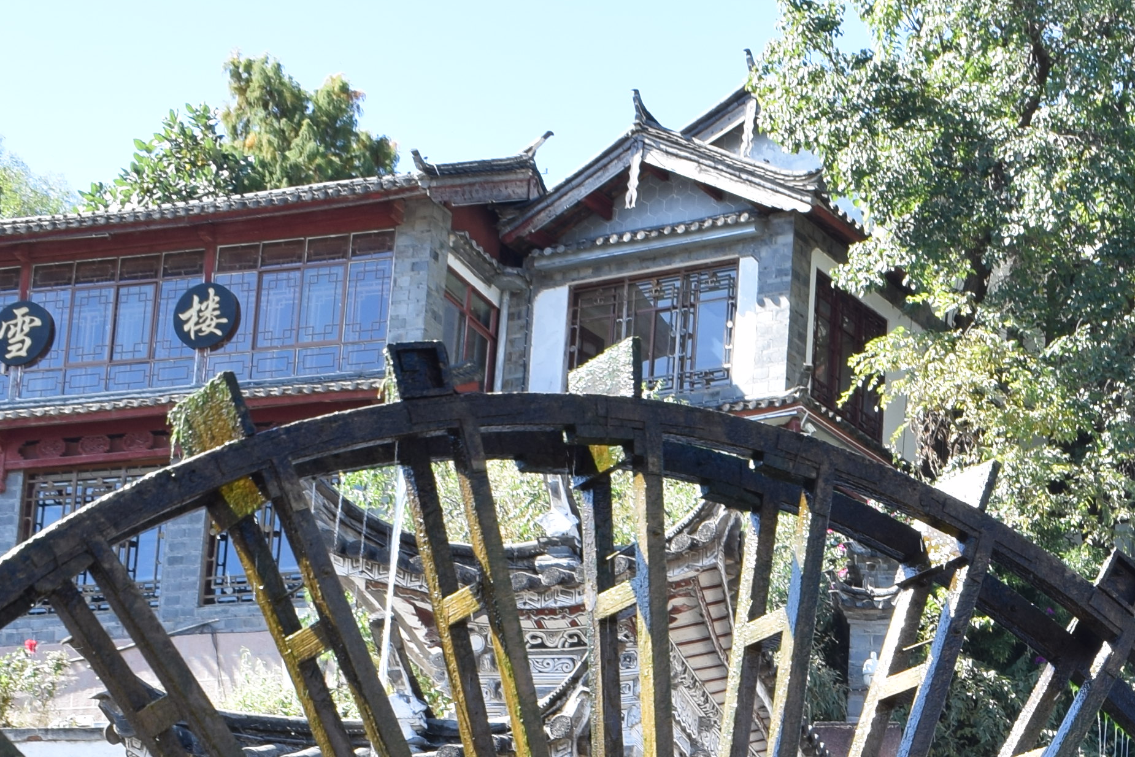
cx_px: 1247
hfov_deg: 18.4
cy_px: 1101
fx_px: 3374
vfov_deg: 12.3
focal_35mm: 107
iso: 100
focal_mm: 22
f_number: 10
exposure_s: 1/30
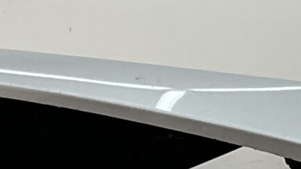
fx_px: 1501
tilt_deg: -20.7
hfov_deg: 11.4
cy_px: 578
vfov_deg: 5.8
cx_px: 228
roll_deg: -7.7
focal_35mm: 188
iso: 16
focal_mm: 3
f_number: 1.8
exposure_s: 1/248
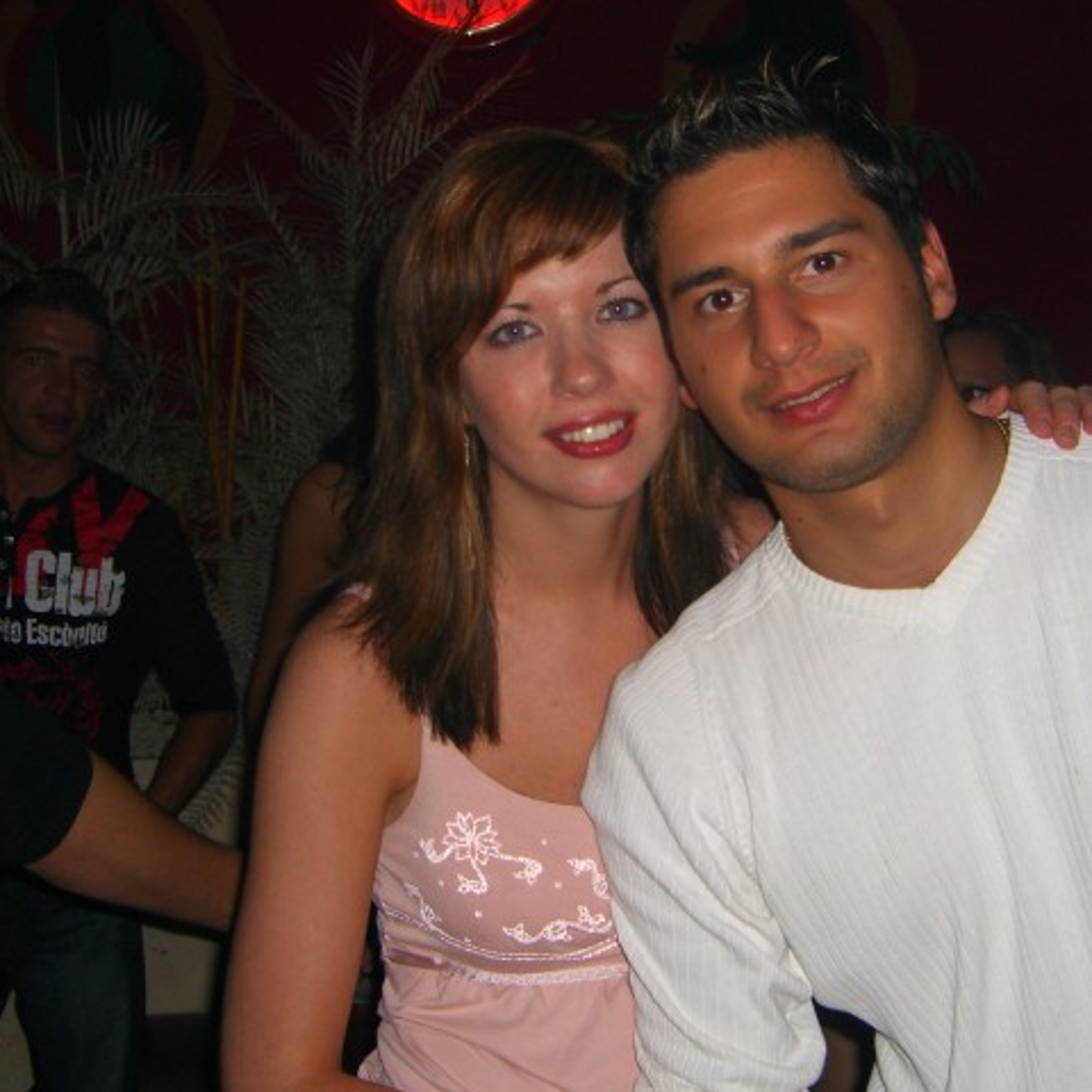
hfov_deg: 30.5
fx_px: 1999
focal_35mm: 56
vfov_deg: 30.5
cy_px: 505
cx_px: 646
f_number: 2.8
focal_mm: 7.9
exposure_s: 1/60
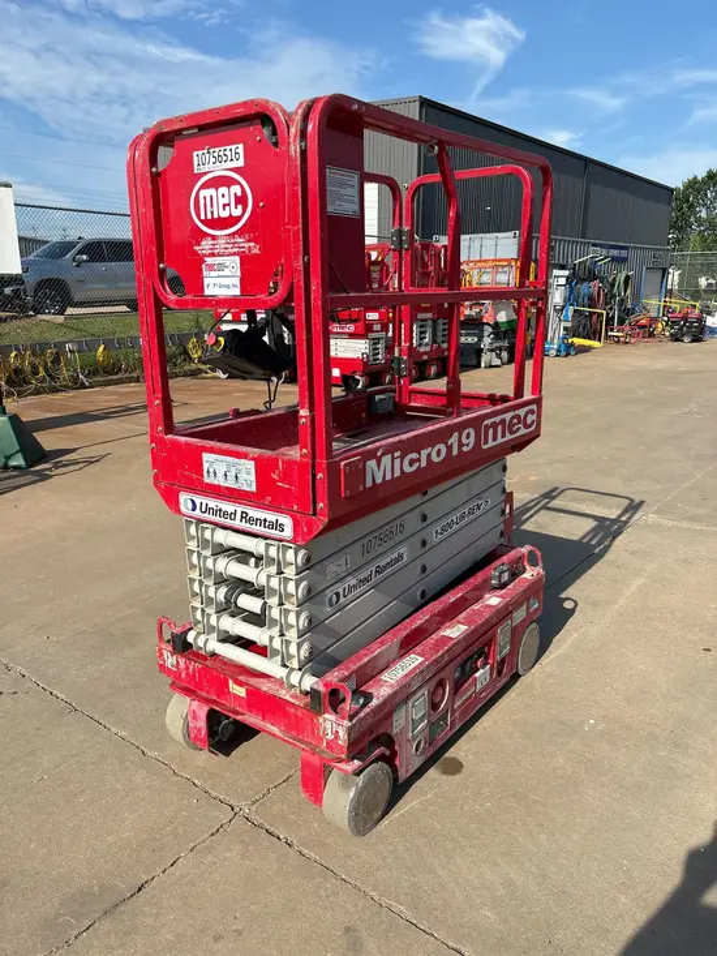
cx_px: 358
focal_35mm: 26
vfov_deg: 67.3
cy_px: 478
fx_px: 718
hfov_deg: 53.1
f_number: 1.6
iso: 50
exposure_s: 1/2778
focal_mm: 5.96
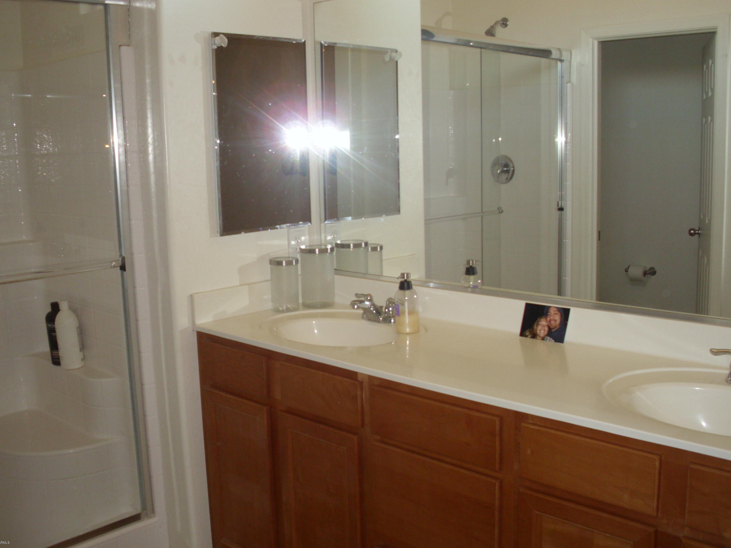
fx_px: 866
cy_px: 265
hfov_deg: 45.8
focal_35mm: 41
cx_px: 383
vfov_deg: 35.1
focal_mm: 6.3
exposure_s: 1/60
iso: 200
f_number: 2.9
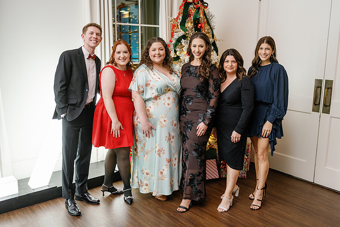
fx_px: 331
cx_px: 170
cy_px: 114
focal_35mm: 35
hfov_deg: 54.4
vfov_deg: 37.9
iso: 800
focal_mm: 35
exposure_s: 1/125
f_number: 2.8
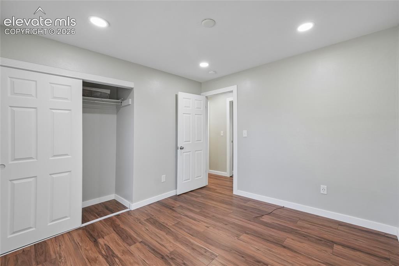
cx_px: 200
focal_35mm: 15
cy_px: 133
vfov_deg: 77.3
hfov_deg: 100.4
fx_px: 166
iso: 800
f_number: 8
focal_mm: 10
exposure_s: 1/15
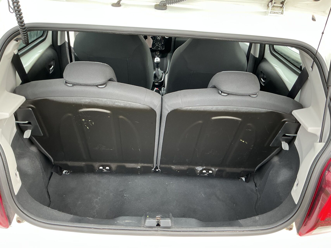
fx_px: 277
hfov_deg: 61.7
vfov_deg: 48.2
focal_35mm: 29
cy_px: 124
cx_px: 166
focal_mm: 3
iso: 64
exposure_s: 1/60
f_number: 1.8
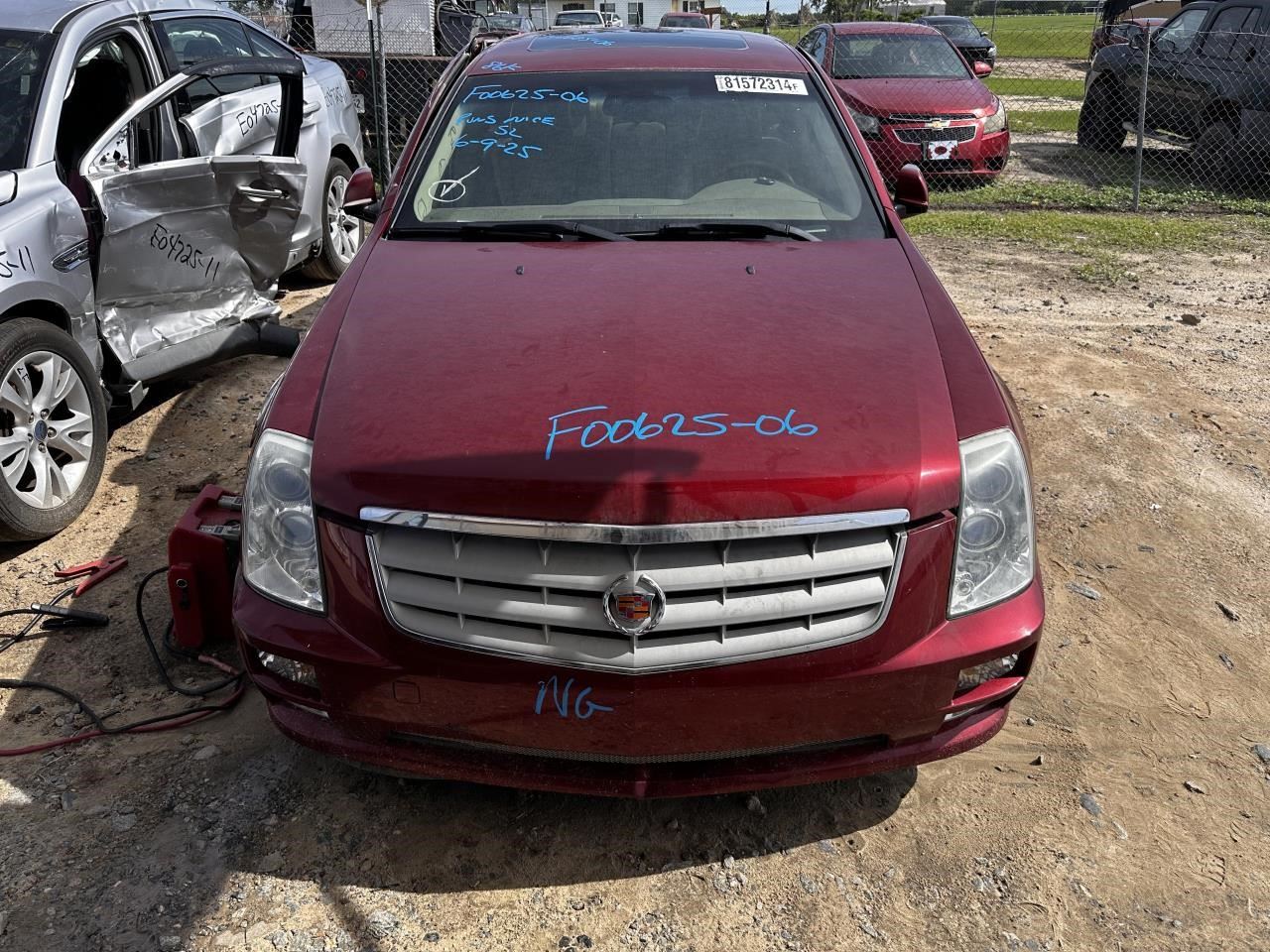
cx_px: 635
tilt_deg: -24.3
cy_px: 476
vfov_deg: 56.8
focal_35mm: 24
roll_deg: +1.4
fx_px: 881
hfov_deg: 71.6
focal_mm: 6.86
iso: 80
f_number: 1.78
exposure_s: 1/2882
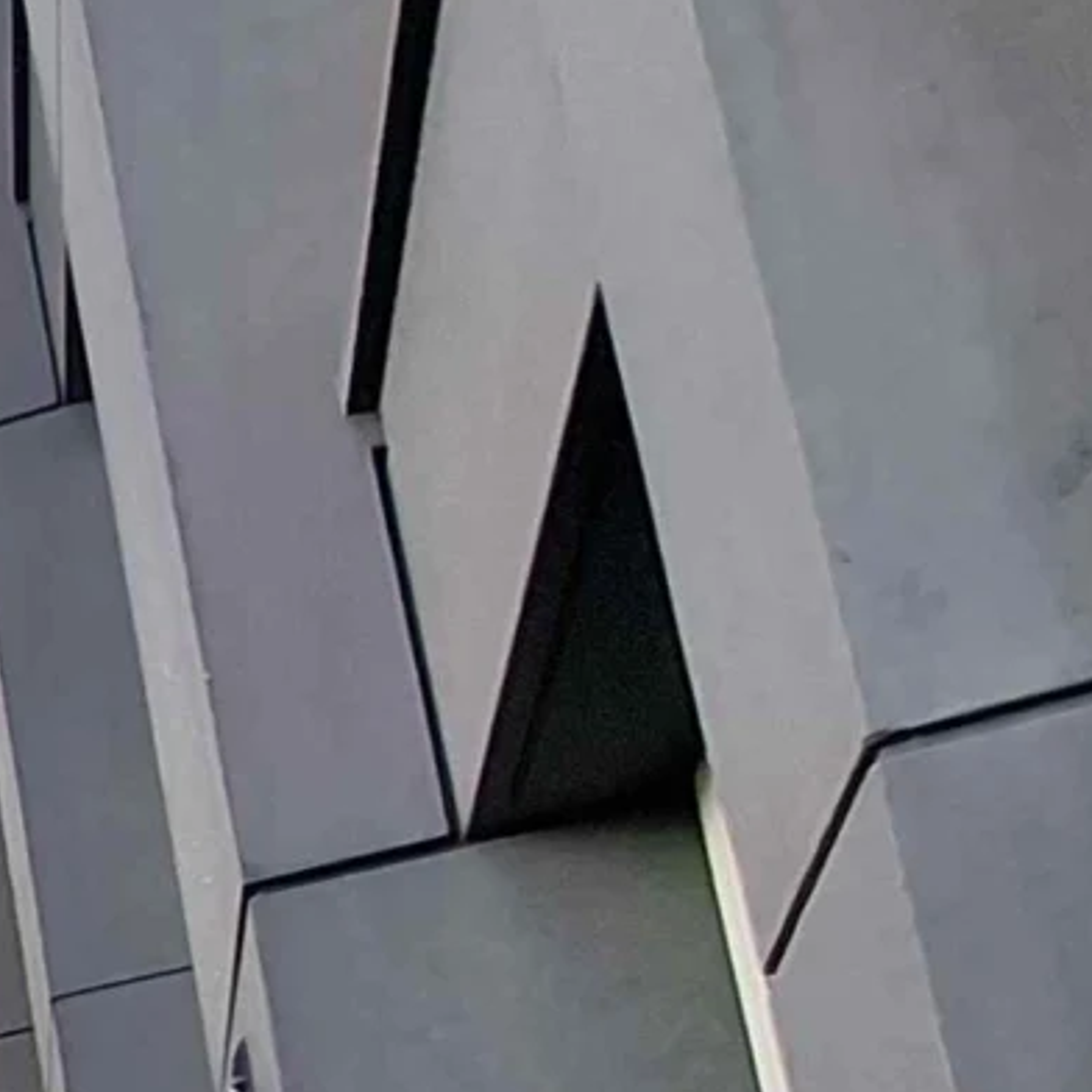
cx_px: -1524
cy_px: 1822
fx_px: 2677
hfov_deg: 14.7
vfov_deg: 19.0
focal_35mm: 75
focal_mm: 1.74
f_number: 2.2
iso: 40
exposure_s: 1/141
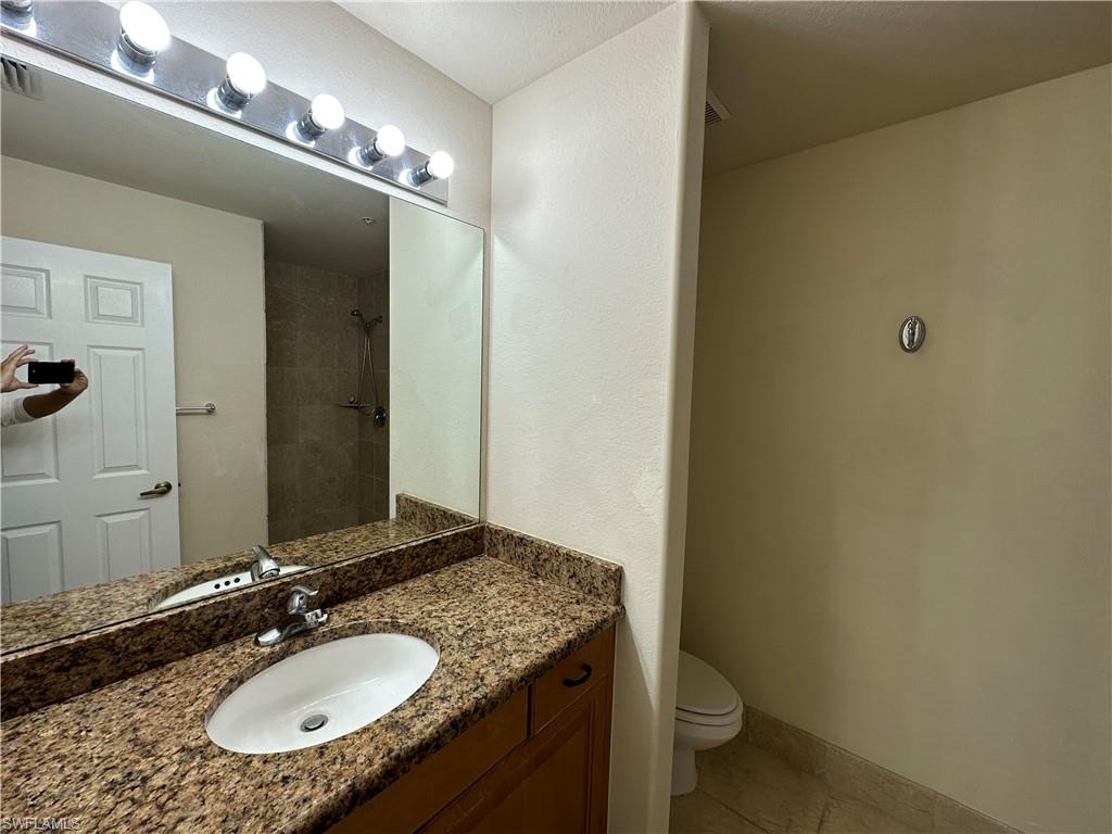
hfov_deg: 102.1
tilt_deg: -5.2
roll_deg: -1.7
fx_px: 450
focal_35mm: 14
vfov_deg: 85.7
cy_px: 417
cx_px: 556
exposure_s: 1/120
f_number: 2.2
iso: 50
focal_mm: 2.22
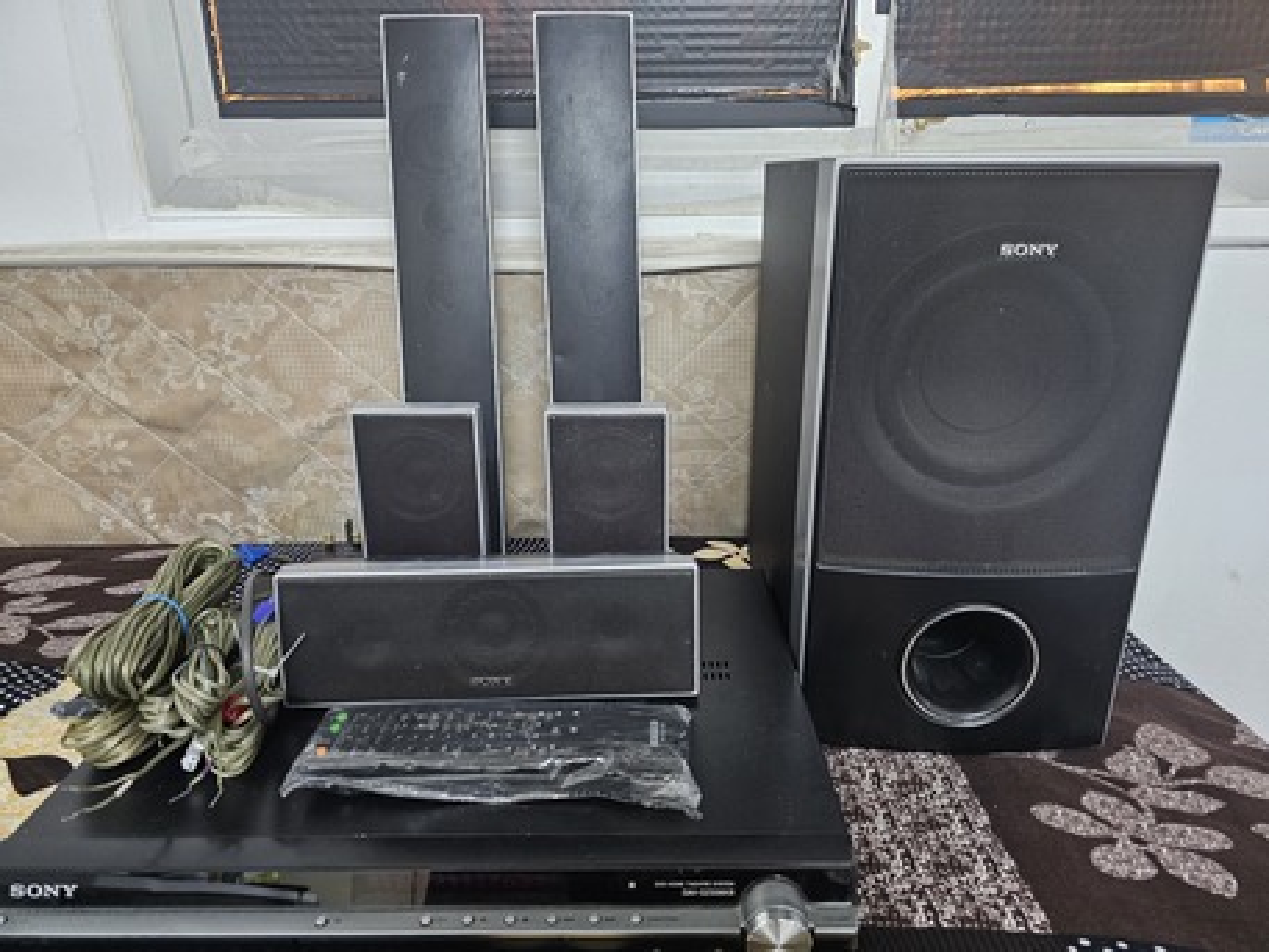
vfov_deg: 58.9
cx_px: 634
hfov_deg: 73.9
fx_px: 843
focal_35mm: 23
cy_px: 476
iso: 800
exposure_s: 1/24
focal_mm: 6.3
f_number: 1.7
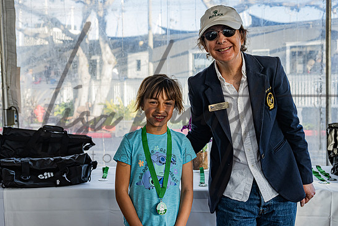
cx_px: 162
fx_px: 470
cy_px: 108
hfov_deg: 39.6
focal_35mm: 50
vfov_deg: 27.0
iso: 250
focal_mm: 42
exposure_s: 1/250
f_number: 5.3
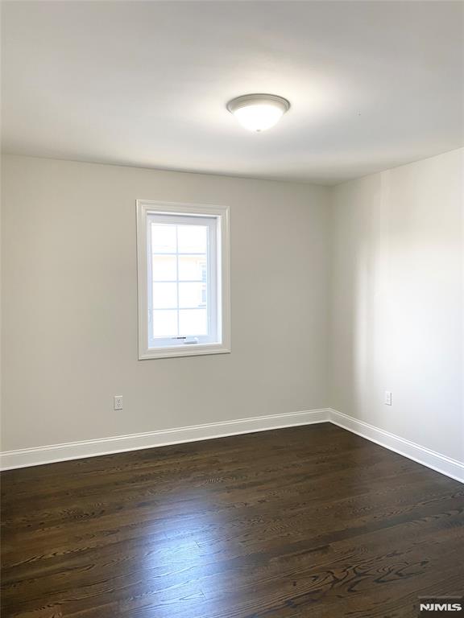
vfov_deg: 67.3
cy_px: 309
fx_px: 465
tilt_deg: -3.3
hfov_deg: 53.1
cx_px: 232
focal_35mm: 26
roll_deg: +0.4
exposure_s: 1/60
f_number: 1.8
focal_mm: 4.25
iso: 100
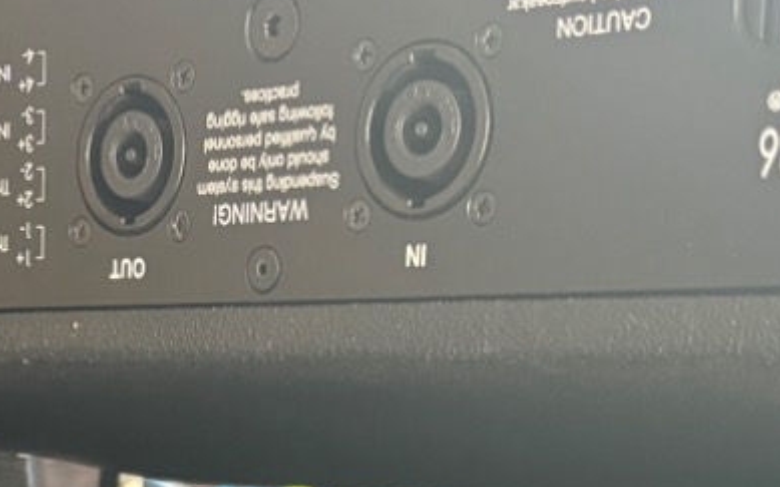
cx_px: 197
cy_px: 842
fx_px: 2168
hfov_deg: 20.2
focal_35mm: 102
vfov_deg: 11.9
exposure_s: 1/50
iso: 400
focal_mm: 5.96
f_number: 1.6
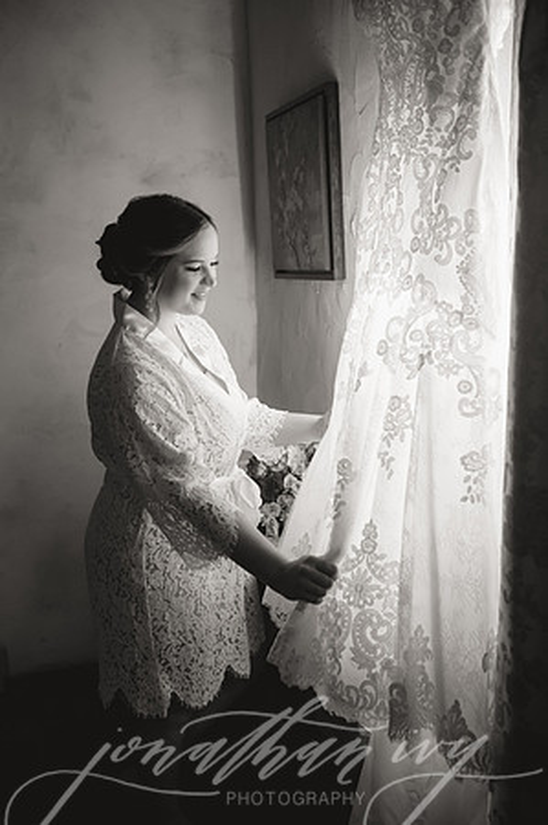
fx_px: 824
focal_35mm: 36
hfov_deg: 36.8
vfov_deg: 53.2
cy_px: 412
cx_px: 274
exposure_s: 1/1250
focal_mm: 36
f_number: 2.8
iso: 2500
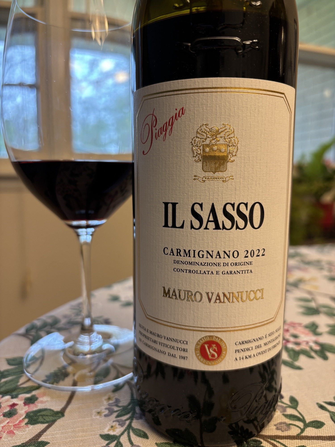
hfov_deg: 53.1
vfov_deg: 67.3
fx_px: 335
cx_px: 168
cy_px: 224
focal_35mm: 26
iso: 125
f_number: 1.6
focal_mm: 5.96
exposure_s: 1/60
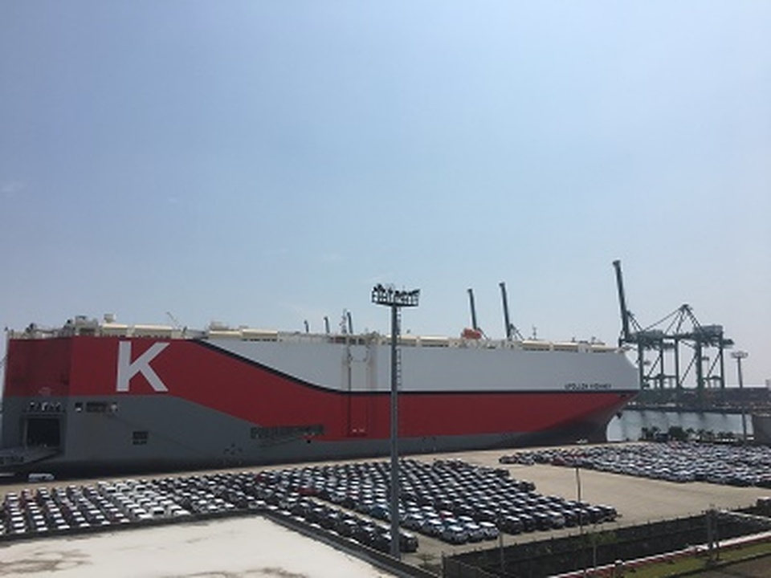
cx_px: 386
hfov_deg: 61.7
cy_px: 289
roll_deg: +0.6
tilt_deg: +10.5
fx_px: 646
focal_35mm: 29
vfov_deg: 48.2
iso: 25
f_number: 2.2
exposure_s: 1/3846
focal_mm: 4.15
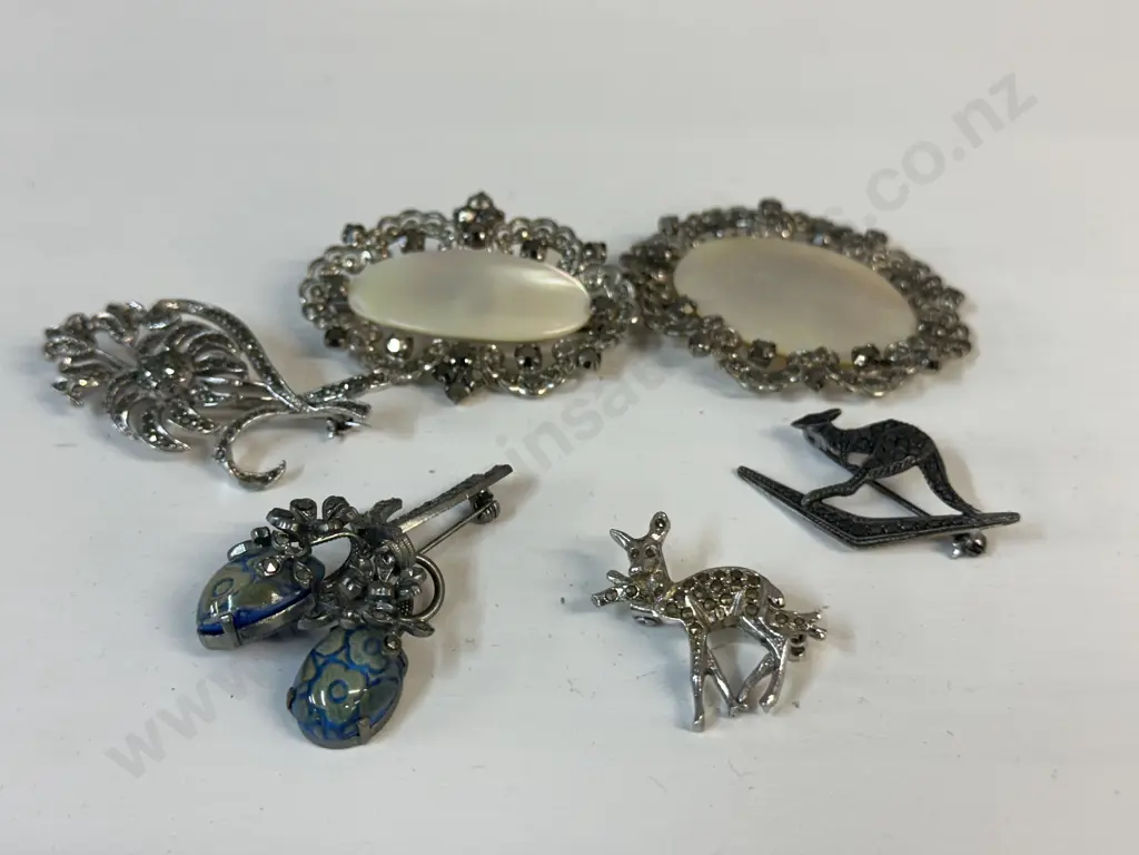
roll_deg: -2.1
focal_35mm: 48
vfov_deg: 30.3
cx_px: 570
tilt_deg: -40.9
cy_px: 428
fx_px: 1579
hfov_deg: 39.7
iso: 64
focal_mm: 6.86
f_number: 1.78
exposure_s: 1/50
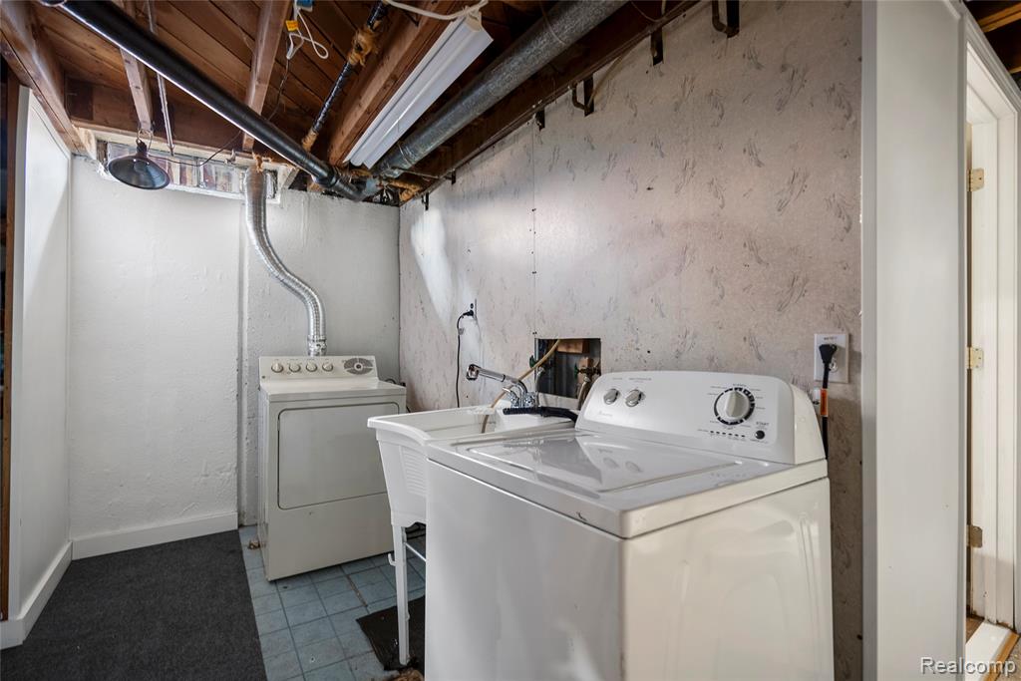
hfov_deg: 96.7
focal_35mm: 16
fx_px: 454
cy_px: 340
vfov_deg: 73.8
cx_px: 510
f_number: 4
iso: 100
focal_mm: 16
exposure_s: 1.3
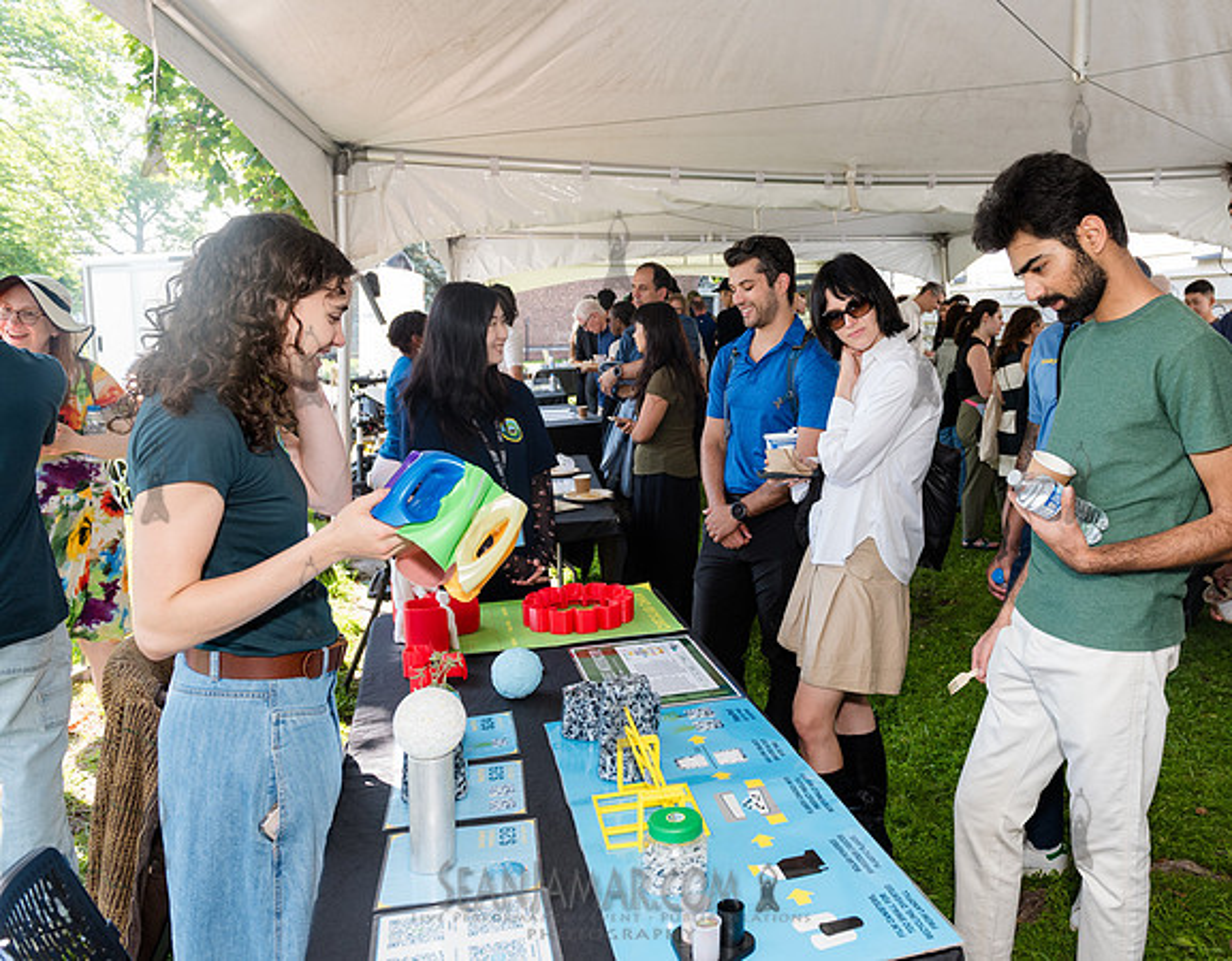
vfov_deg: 50.4
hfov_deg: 61.4
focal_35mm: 28
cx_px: 765
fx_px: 1021
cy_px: 450
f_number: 4.5
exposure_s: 1/160
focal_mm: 24
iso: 400
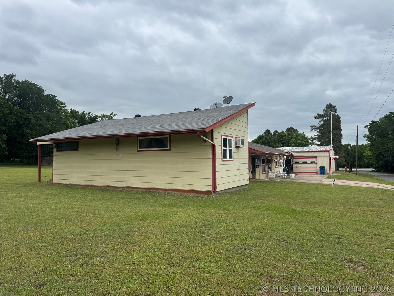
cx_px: 197
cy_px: 148
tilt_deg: +1.9
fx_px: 273
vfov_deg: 56.8
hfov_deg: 71.6
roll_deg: +0.9
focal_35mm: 24
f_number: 1.78
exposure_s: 1/2331
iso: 80
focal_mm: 6.76
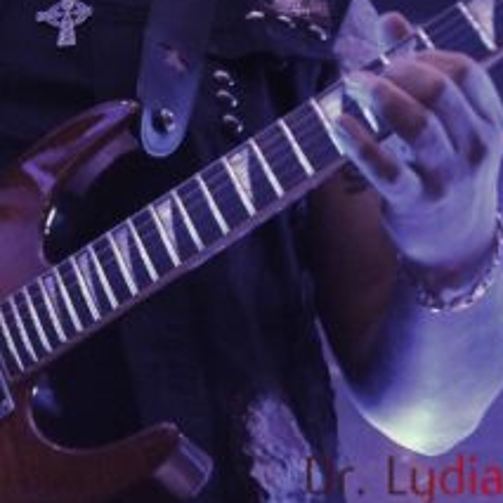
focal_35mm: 101
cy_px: 153
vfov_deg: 17.2
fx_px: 1660
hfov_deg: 17.0
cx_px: 38
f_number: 4
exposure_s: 1/125
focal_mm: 22
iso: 6400
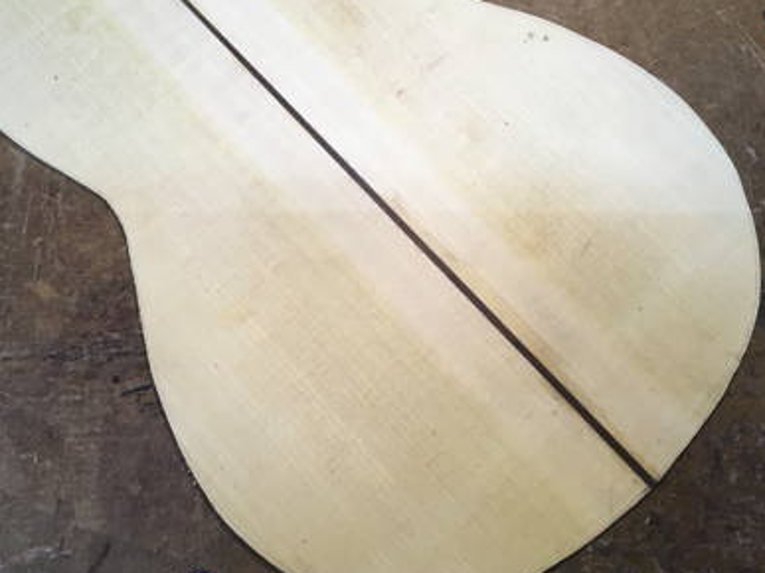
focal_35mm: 45
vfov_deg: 31.8
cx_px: 336
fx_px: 994
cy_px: 172
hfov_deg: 42.0
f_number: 2.2
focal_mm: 4.15
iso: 50
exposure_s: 1/33
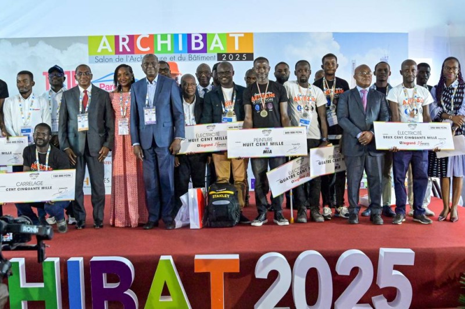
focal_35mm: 36
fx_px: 465
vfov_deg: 36.8
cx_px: 232
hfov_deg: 53.2
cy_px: 154
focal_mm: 24
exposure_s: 1/250
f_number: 4
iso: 4000
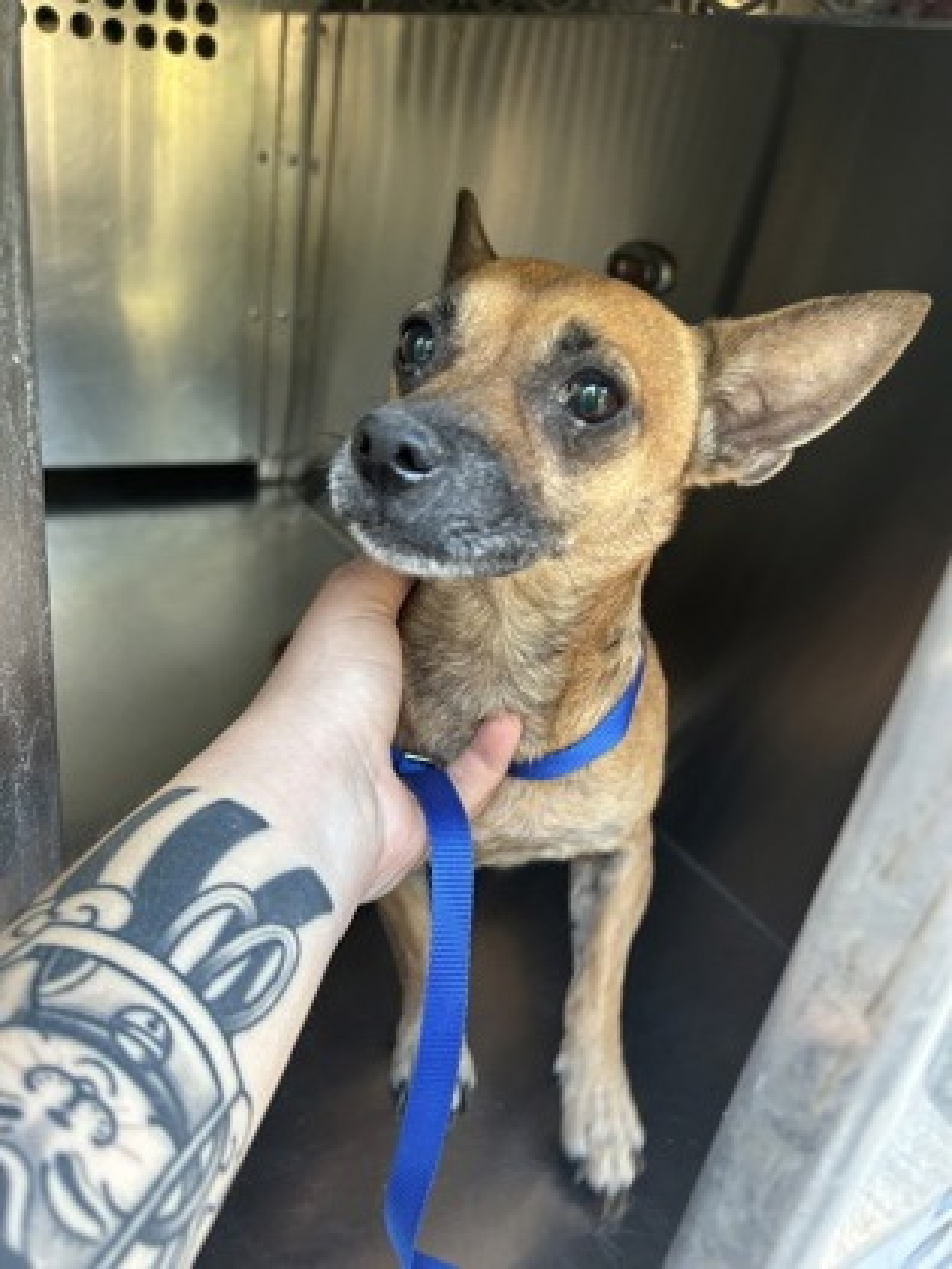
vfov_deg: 67.3
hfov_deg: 53.1
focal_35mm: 26
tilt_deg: -23.7
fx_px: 953
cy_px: 634
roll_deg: -6.5
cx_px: 476
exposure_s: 1/63
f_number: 1.5
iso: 125
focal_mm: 5.7
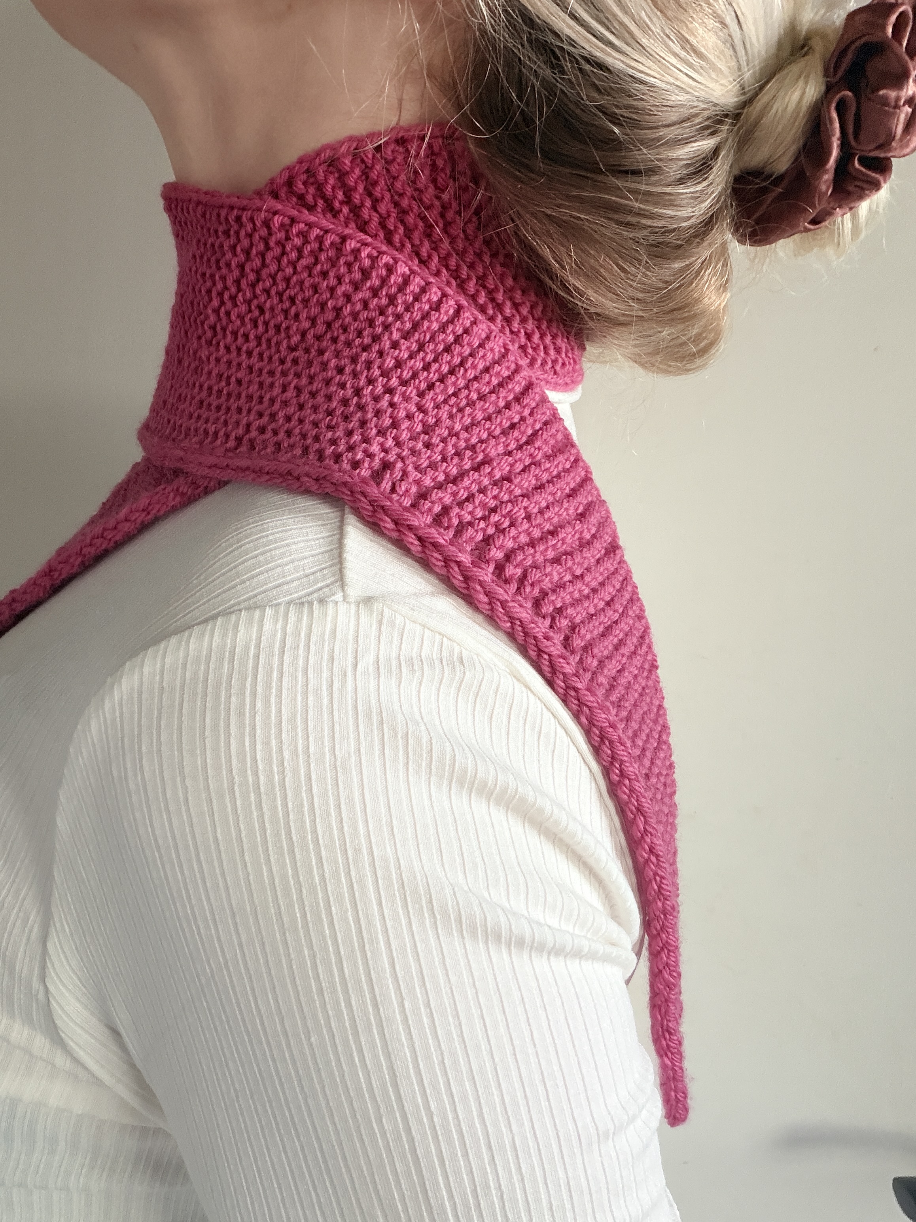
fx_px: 1058
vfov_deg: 60.0
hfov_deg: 46.8
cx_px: 458
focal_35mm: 30
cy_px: 611
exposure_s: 1/60
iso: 250
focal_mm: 2.71
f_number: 1.9
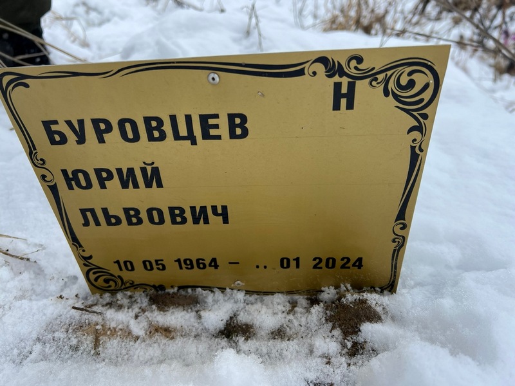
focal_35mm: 26
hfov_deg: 67.3
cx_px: 258
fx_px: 387
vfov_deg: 53.1
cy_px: 193
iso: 50
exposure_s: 1/509
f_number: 1.5
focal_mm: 5.7
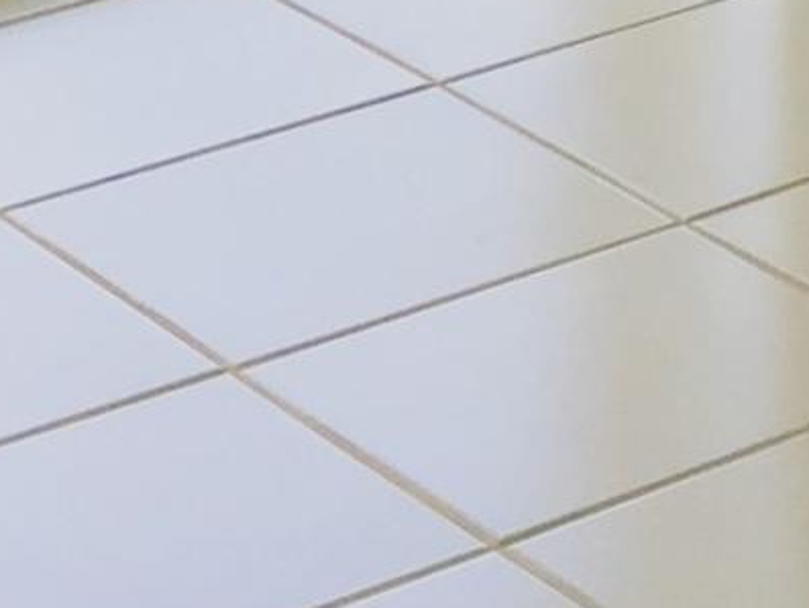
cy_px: -1583
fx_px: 5120
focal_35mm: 219
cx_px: 2054
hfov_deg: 8.2
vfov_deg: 6.0
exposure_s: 1/311
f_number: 2.2
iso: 32
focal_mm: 4.15
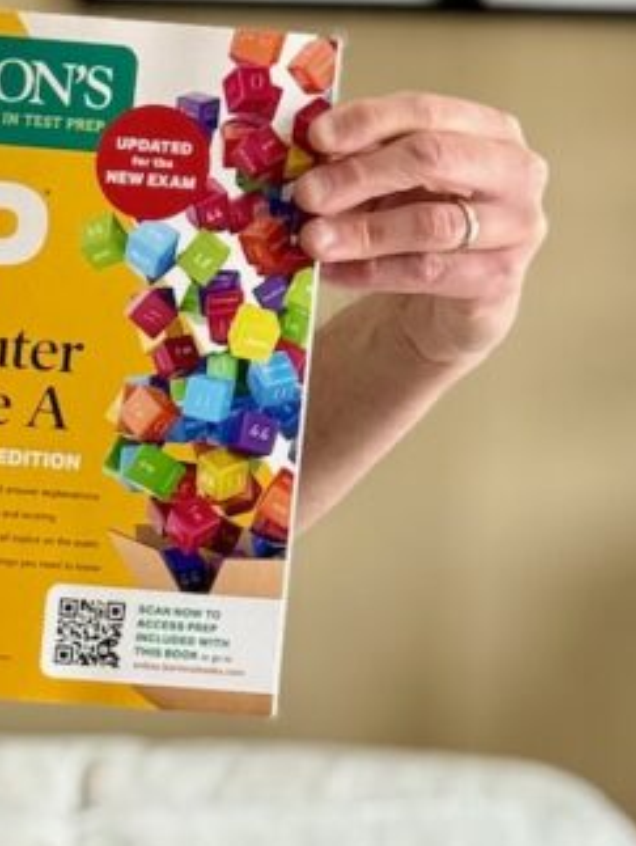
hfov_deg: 9.5
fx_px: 3716
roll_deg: -0.4
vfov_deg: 13.0
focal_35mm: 152
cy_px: 401
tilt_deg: -11.5
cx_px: -359
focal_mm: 6.76
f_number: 1.78
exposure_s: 1/40
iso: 320
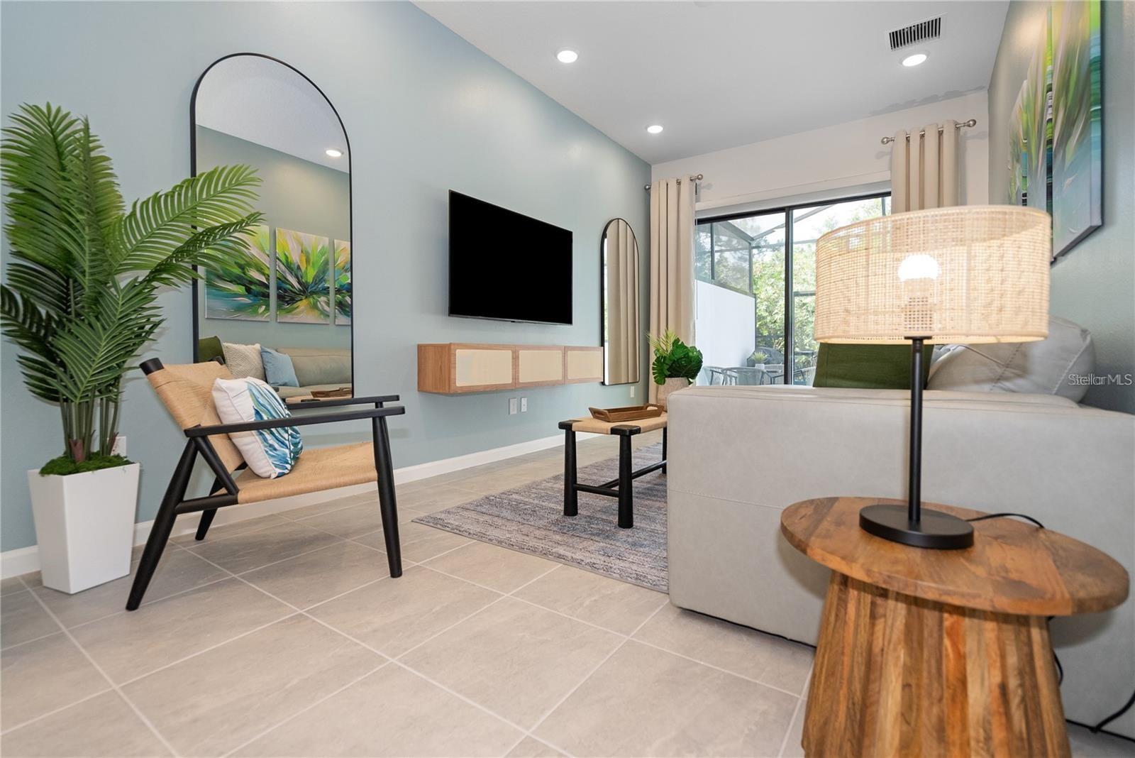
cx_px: 568
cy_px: 379
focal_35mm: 16
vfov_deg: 73.8
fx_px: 505
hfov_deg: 96.7
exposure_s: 1/160
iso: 640
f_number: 4
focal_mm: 16
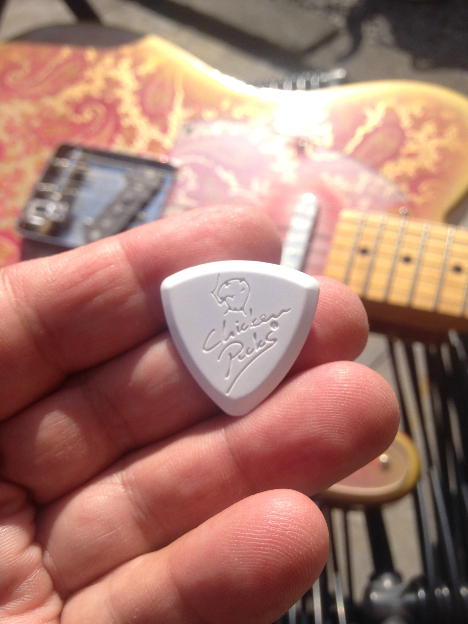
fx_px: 595
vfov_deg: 55.4
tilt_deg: -47.7
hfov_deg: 42.9
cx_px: 234
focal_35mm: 33
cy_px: 312
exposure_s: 1/1323
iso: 50
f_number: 2.4
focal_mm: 4.12
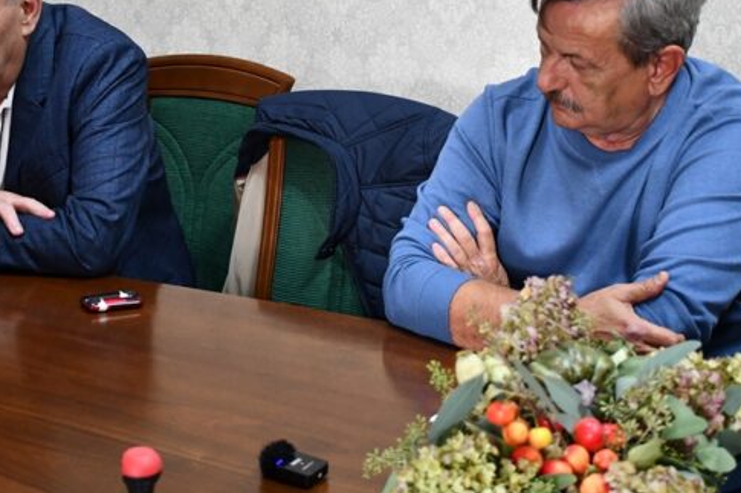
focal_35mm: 76
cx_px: 287
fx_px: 1564
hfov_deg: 26.6
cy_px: 107
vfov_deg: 17.8
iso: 2000
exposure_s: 1/125
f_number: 4
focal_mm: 32
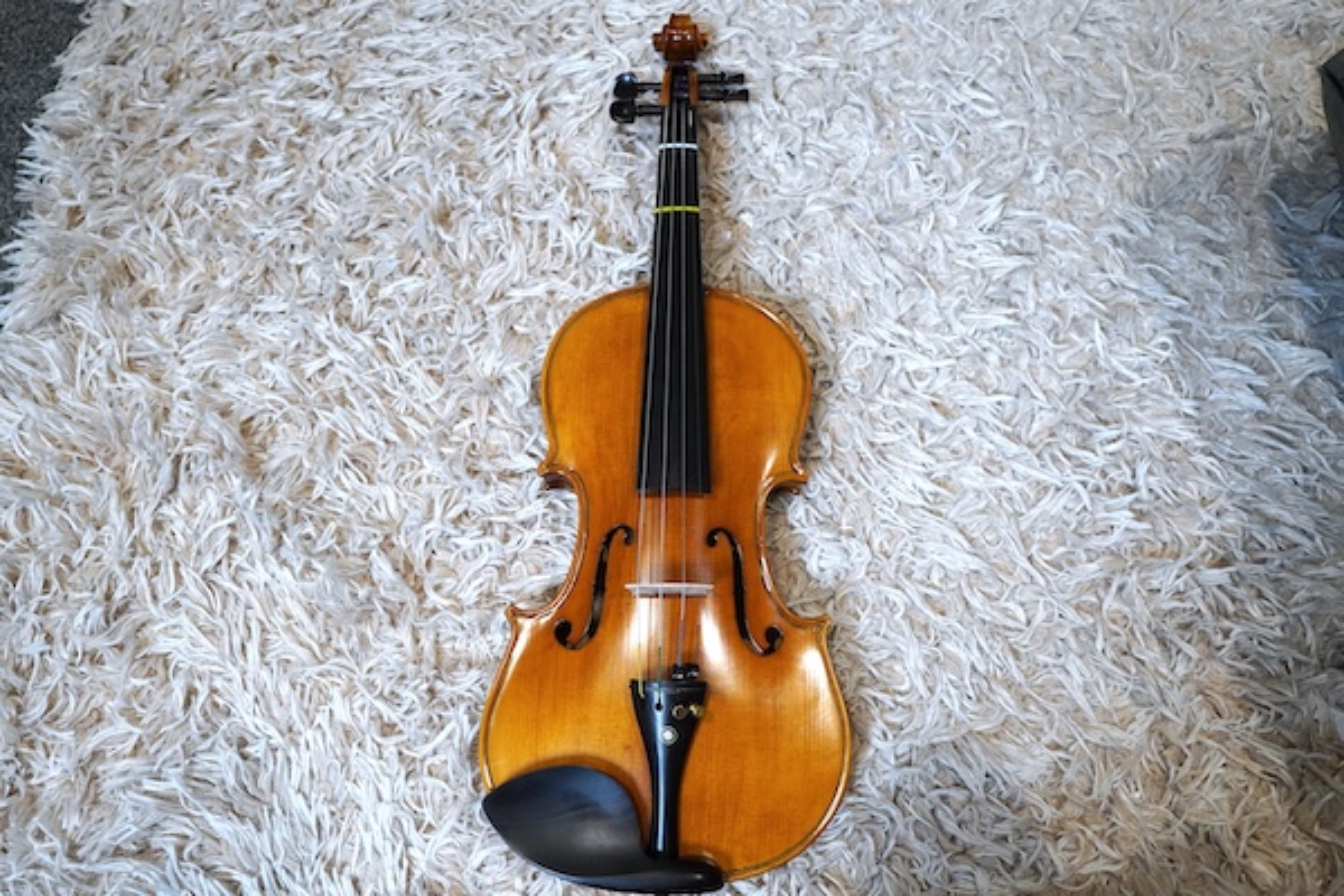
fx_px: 896
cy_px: 448
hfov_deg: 73.7
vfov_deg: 53.1
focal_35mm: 24
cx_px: 672
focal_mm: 16
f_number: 4
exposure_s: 1/160
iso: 1000
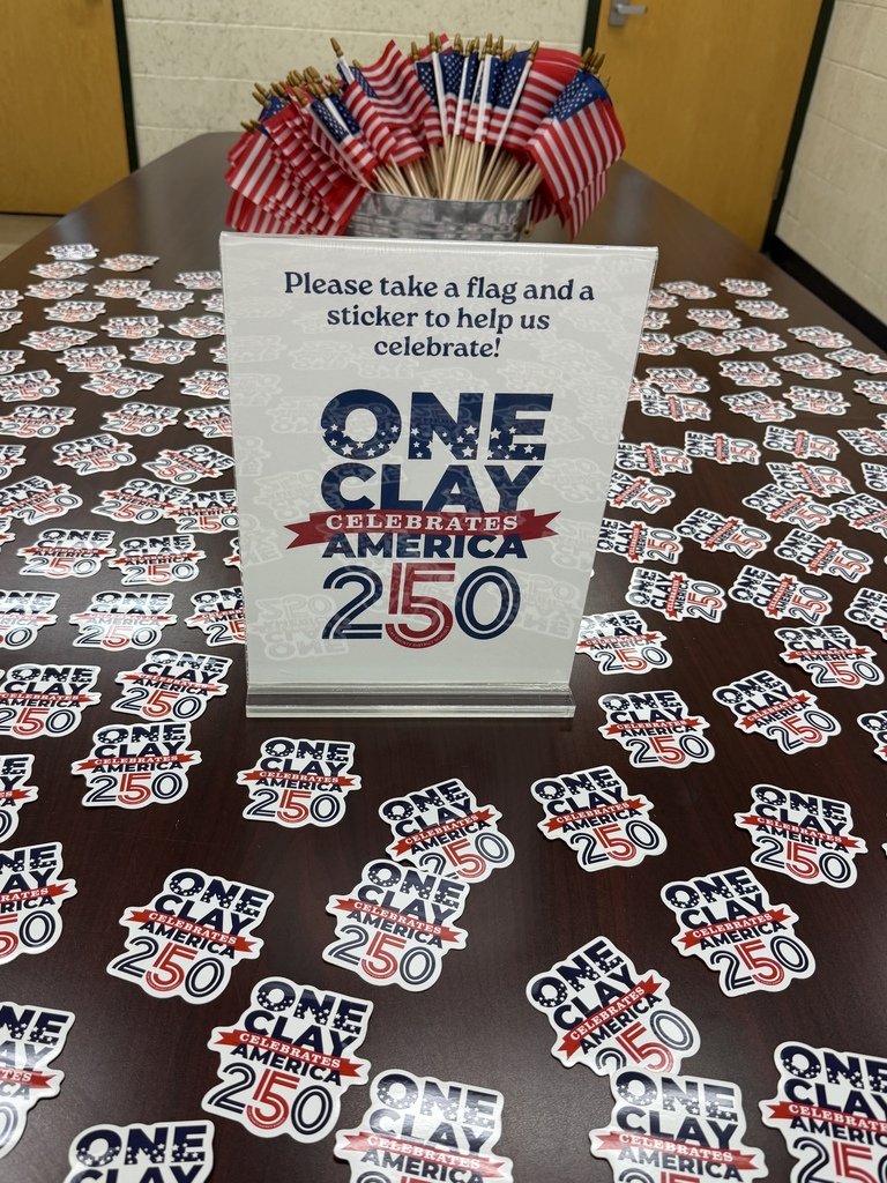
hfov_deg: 56.8
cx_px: 444
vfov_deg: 71.6
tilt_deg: -36.1
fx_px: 820
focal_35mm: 24
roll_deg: -1.2
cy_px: 592
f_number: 1.78
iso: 100
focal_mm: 6.76
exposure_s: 1/120
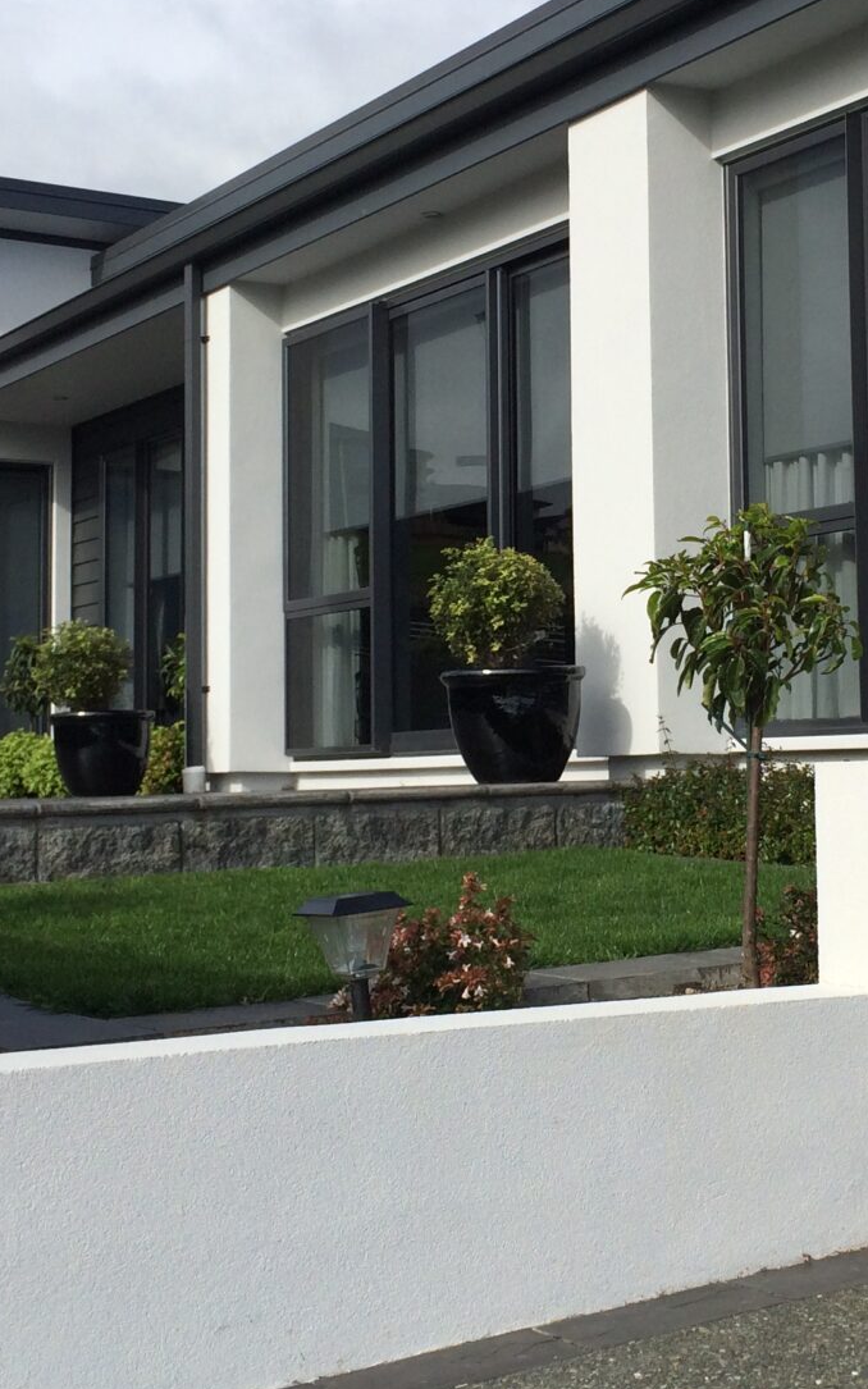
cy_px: 565
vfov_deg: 33.9
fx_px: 2271
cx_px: 645
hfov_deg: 21.5
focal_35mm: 60
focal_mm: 4.12
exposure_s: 1/2564
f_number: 2.2
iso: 40
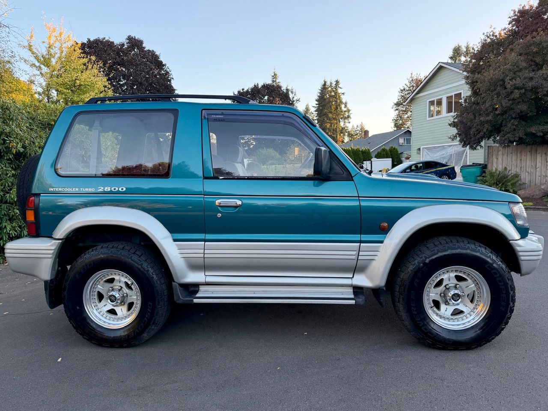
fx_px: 380
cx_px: 274
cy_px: 206
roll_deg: +0.9
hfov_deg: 71.6
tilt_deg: -5.8
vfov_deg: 56.8
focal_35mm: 24
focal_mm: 6.76
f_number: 1.78
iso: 100
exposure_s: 1/374
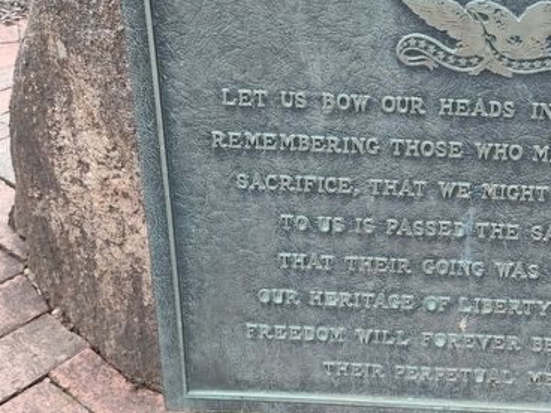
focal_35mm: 50
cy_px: 174
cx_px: 481
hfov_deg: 36.2
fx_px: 796
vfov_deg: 29.1
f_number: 1.8
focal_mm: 5.56
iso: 344
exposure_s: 1/120
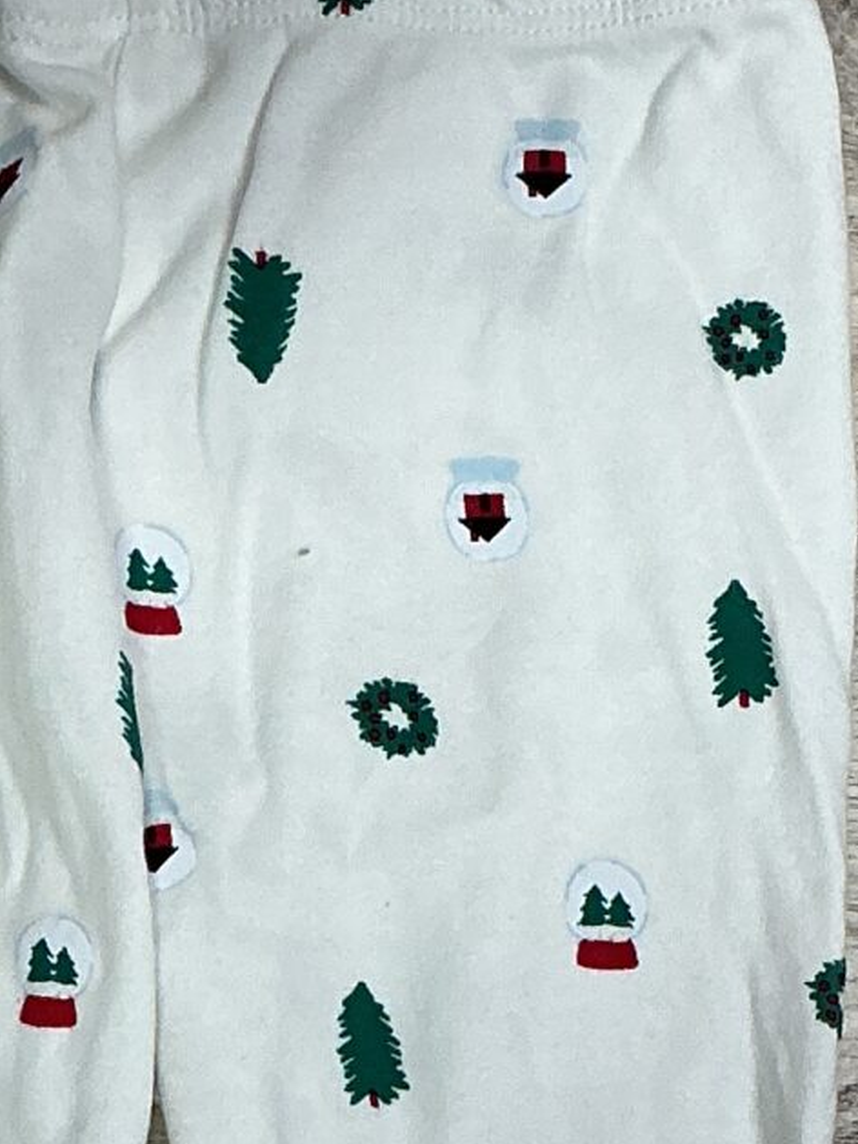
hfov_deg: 12.6
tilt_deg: -83.8
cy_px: 975
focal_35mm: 118
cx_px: 493
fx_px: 3898
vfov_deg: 16.5
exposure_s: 1/100
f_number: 1.8
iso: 64
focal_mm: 3
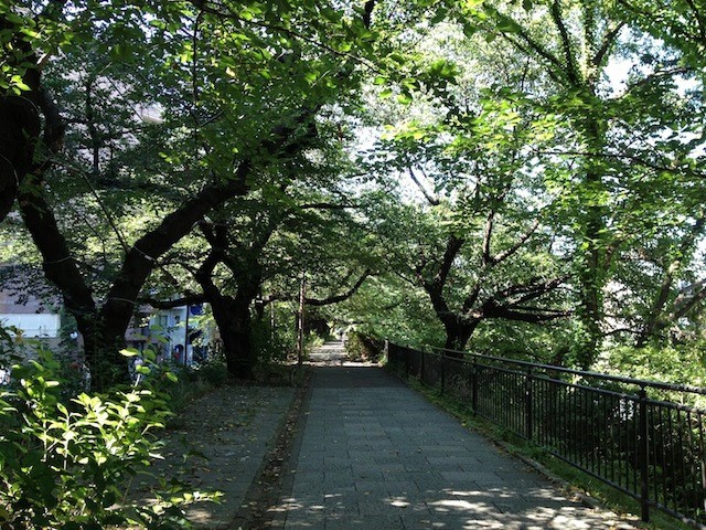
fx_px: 714
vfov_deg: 40.7
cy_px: 265
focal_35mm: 35
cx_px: 353
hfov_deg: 52.6
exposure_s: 1/120
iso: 100
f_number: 2.4
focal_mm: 4.28
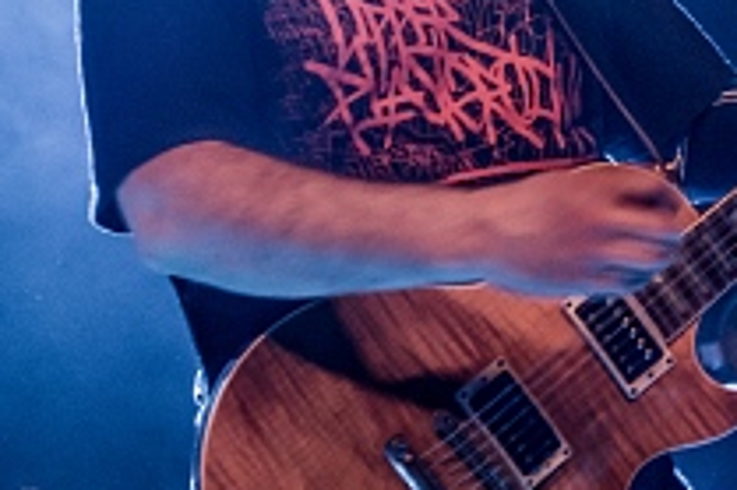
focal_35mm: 138
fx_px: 2823
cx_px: 561
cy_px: 127
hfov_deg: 14.8
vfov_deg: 9.9
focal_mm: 48
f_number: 2.8
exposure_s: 1/80
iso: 1600
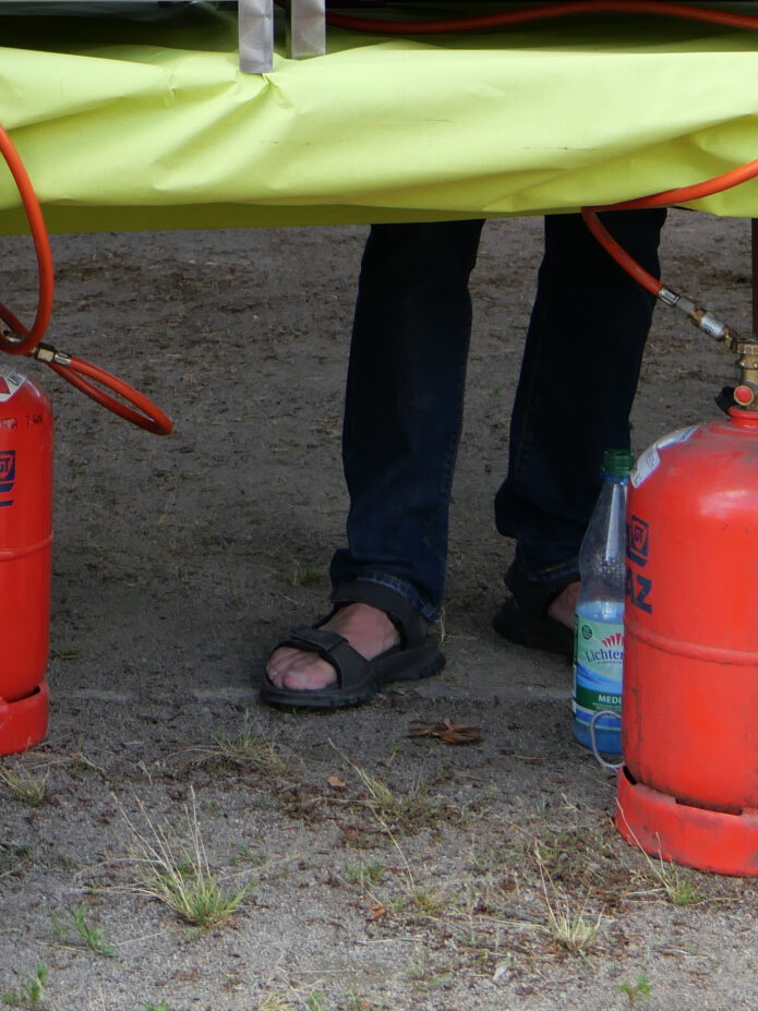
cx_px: -192
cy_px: -256
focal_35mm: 116
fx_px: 3388
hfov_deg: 12.4
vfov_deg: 16.2
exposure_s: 1/200
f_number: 5
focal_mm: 21
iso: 200
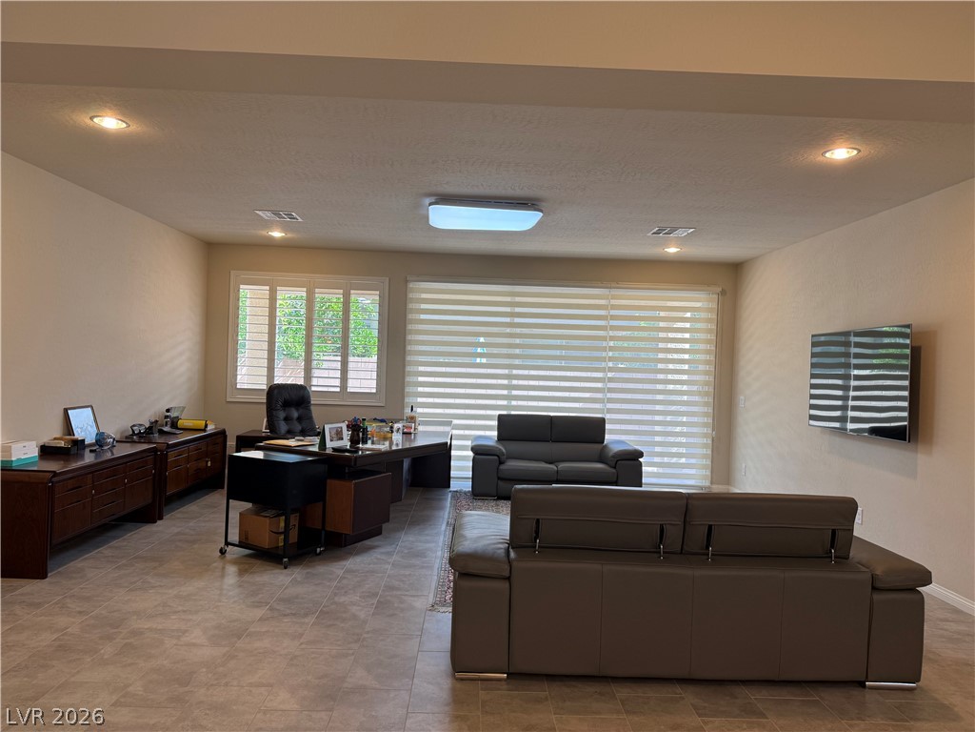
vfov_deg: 56.8
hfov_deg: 71.6
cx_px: 488
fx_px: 676
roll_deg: -1.7
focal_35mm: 24
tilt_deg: -0.4
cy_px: 366
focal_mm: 6.76
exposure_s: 1/120
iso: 80
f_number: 1.78
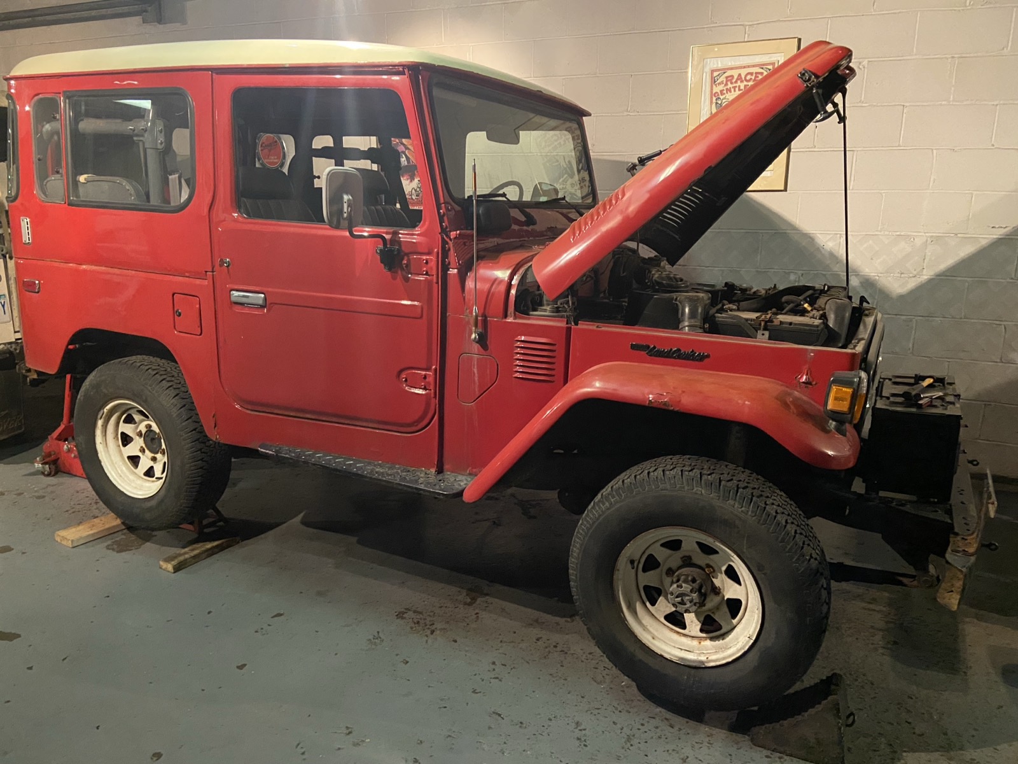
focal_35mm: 26
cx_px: 509
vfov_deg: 53.1
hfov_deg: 67.3
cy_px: 382
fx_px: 765
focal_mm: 4.25
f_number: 1.8
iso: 800
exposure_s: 1/30
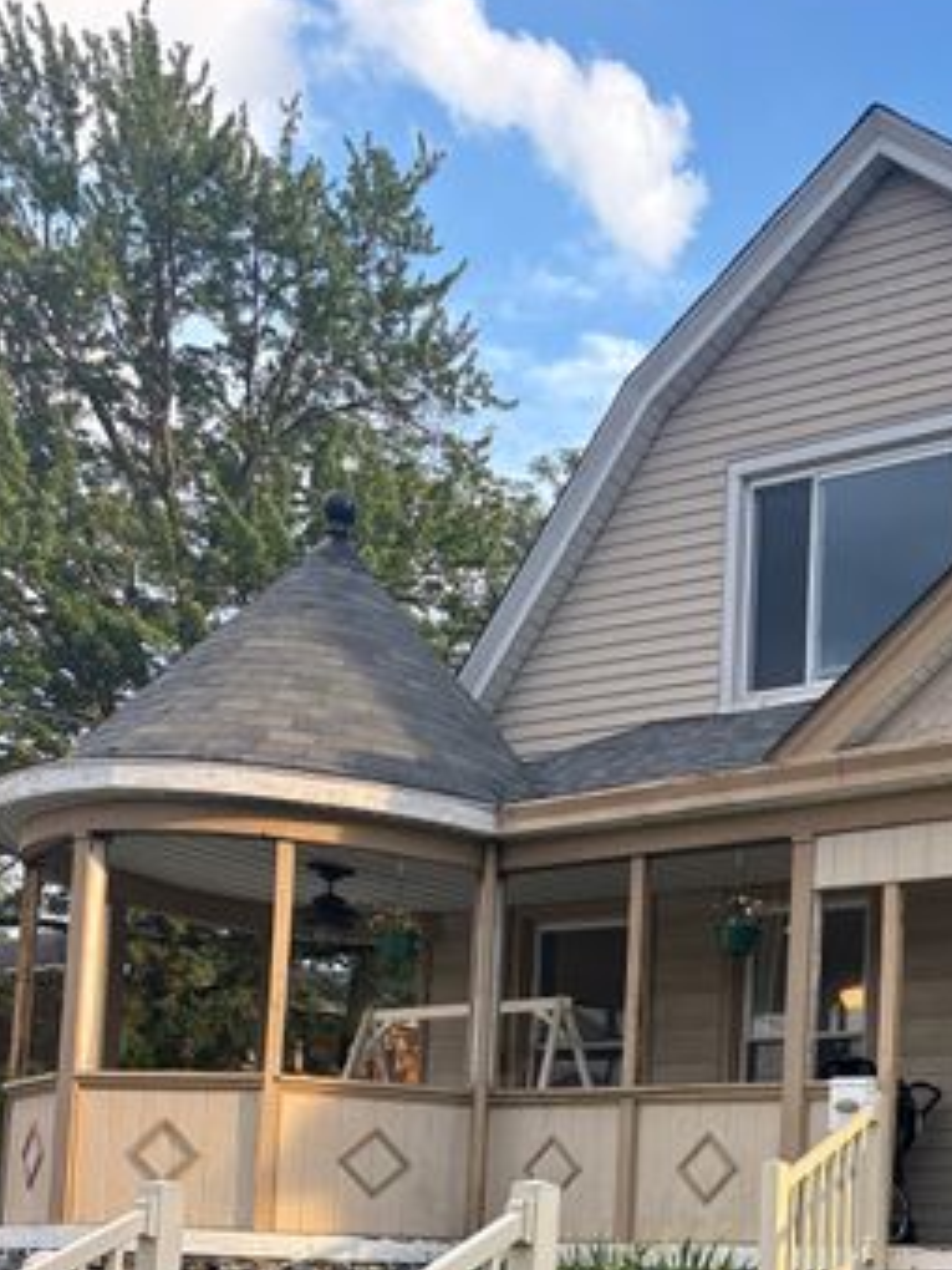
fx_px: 1870
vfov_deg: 35.4
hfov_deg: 27.4
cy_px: 1134
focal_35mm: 51
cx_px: 889
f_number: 1.6
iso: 40
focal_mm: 5.96
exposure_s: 1/202
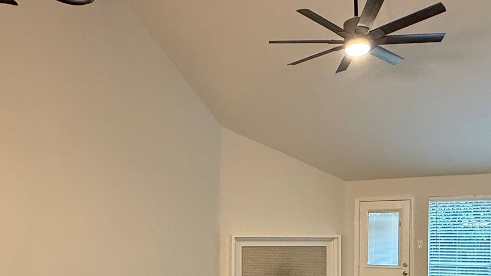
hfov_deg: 56.4
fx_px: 456
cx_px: 283
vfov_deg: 31.9
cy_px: 254
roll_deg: +0.5
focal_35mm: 35
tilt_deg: -1.6
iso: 640
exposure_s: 1/60
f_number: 2.2
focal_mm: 2.22
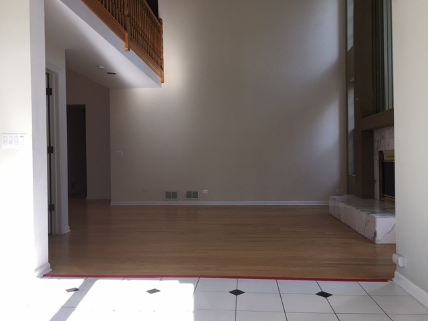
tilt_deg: -2.9
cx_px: 214
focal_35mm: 29
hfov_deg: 61.7
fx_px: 359
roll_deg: -0.2
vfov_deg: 48.2
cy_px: 160
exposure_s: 1/120
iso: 40
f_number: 2.2
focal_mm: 4.15
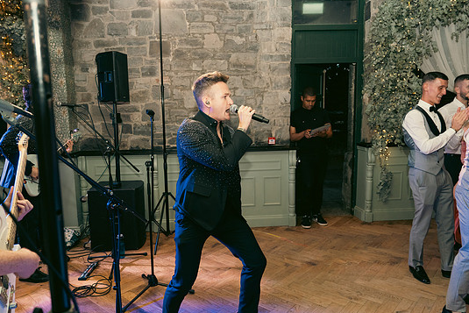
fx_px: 339
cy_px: 164
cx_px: 220
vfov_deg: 49.6
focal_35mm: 26
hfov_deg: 69.3
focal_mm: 24
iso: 2500
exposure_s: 1/160
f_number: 3.5
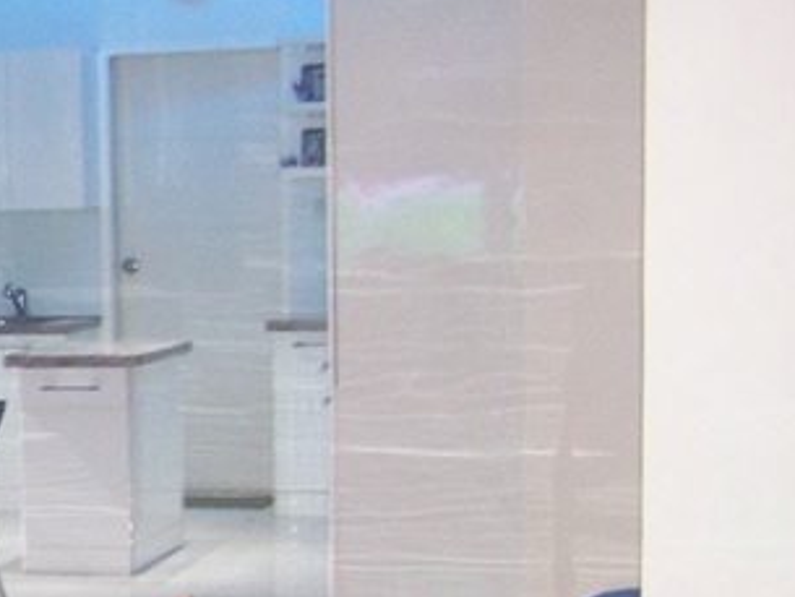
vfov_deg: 13.1
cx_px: -344
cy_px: 544
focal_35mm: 112
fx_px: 2573
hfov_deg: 16.3
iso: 160
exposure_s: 1/2
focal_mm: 6.3
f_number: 2.8
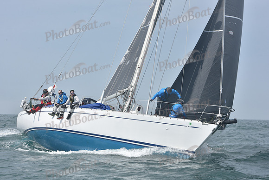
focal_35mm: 82
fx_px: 613
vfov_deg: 16.7
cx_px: 134
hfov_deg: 24.8
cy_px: 90
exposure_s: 1/800
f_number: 13
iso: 320
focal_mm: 82
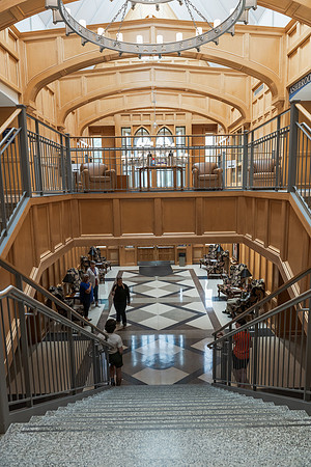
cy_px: 234
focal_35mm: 24
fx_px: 311
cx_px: 156
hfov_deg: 53.1
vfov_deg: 73.7
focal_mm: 24
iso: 1600
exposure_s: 1/400
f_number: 5
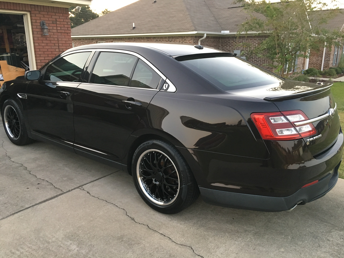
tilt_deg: -15.5
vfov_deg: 48.2
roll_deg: +1.4
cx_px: 172
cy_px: 129
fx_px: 288
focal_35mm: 29
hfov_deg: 61.7
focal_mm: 4.15
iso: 125
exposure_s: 1/30
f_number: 2.2
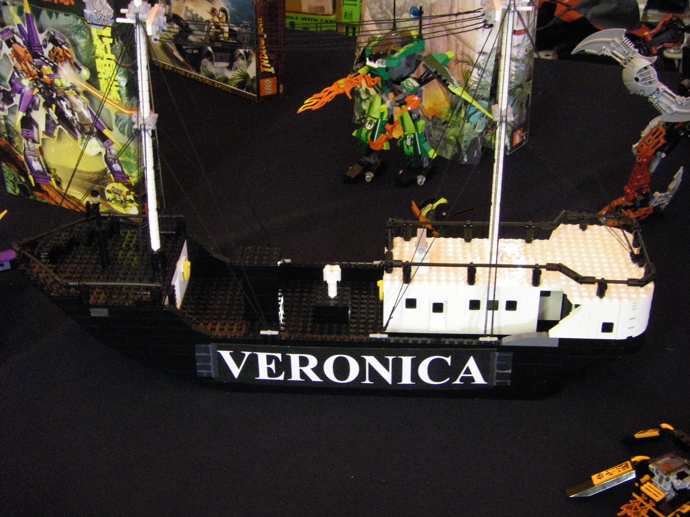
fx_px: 1116
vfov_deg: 26.1
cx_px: 345
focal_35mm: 56
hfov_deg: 34.3
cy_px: 258
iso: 800
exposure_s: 1/13
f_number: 3.7
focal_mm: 9.3
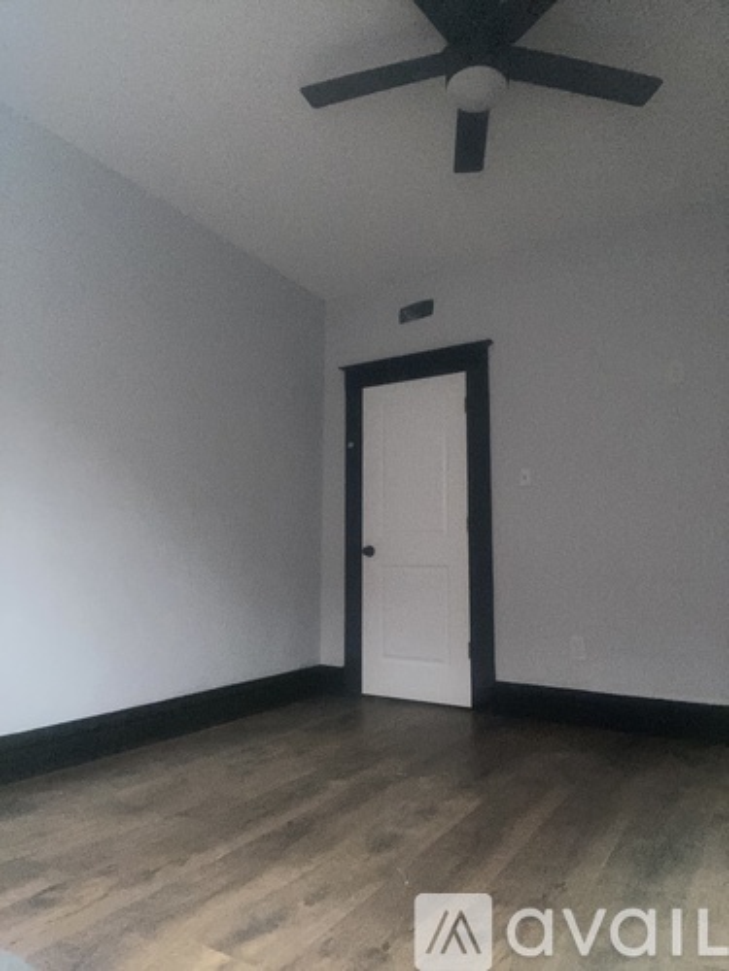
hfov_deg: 58.9
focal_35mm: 23
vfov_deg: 73.9
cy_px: 486
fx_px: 646
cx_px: 364
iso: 500
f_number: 2.2
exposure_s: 1/22
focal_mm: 2.71
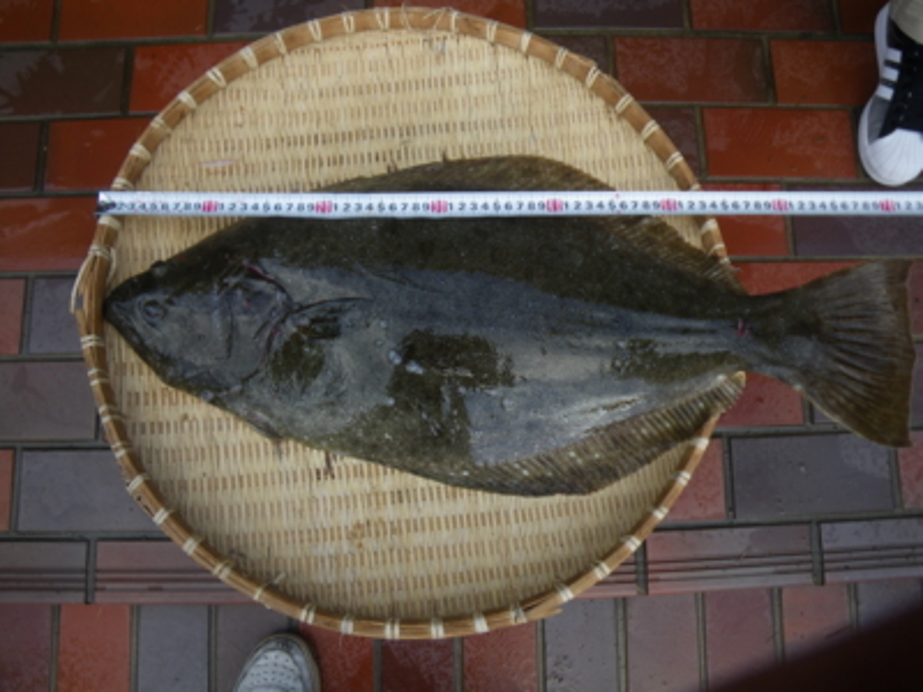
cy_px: 346
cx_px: 462
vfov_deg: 49.7
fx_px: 747
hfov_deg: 63.4
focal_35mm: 28
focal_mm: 5
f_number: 3.5
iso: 50
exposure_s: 1/50
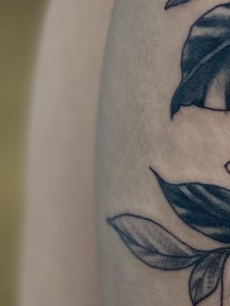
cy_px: -24
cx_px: 339
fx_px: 2496
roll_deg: +0.1
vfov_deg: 7.0
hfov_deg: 5.2
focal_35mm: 282
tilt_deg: -17.1
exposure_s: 1/120
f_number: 2
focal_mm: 6
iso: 100
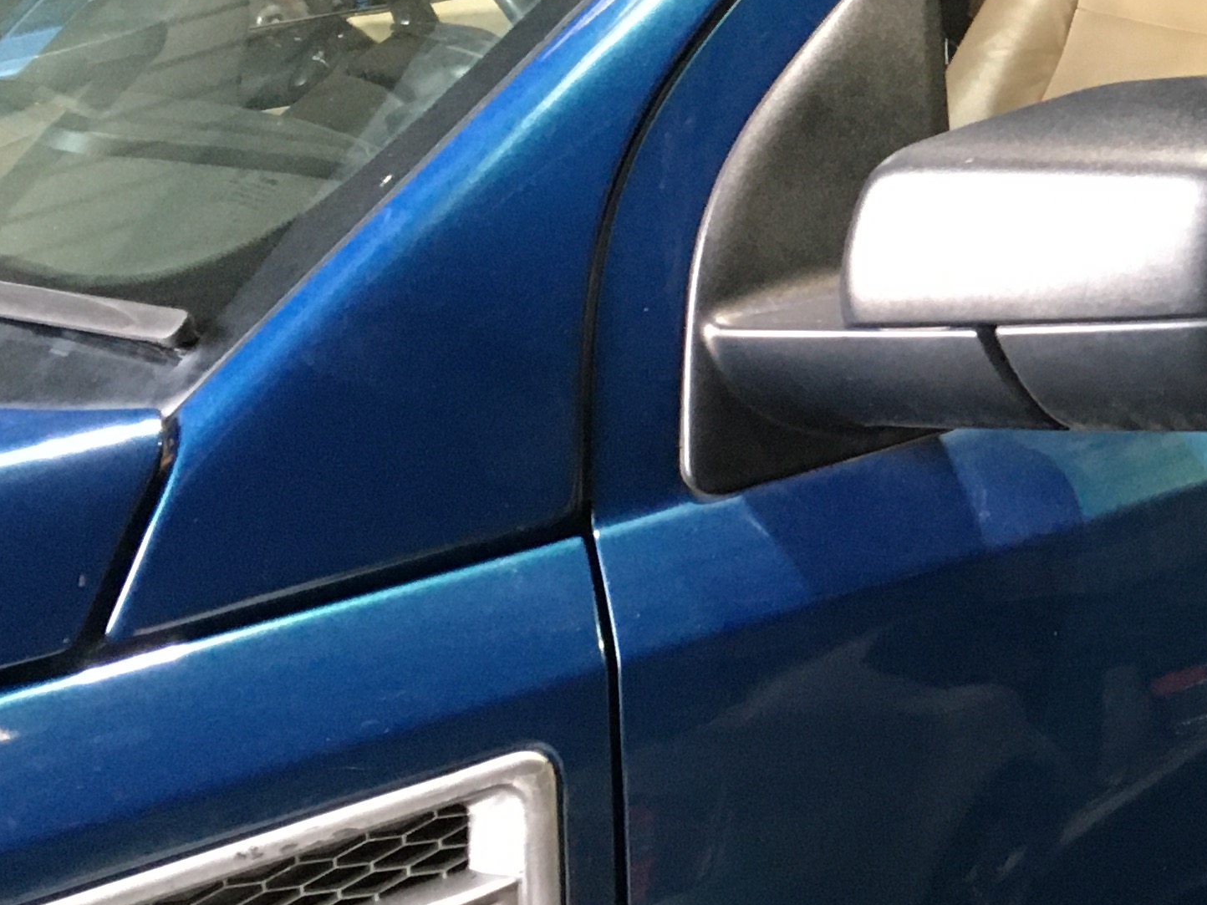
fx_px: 2824
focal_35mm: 81
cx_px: 1484
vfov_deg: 18.1
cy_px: 197
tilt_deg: -10.5
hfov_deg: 22.1
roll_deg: +1.5
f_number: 2.2
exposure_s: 1/20
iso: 200
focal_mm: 4.15
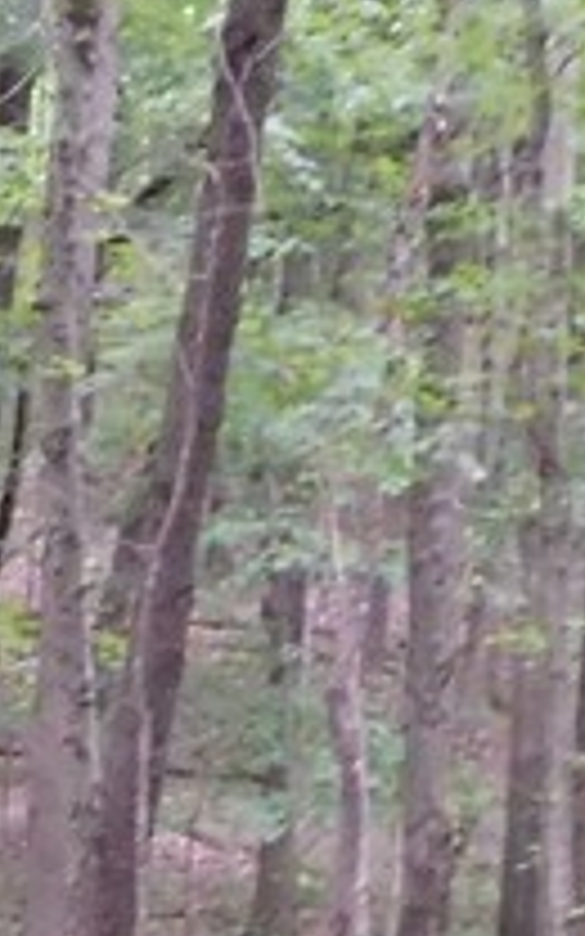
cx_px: -1233
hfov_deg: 5.2
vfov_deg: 8.8
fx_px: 5995
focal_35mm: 235
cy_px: 1264
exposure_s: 1/8
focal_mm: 8
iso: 800
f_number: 3.7
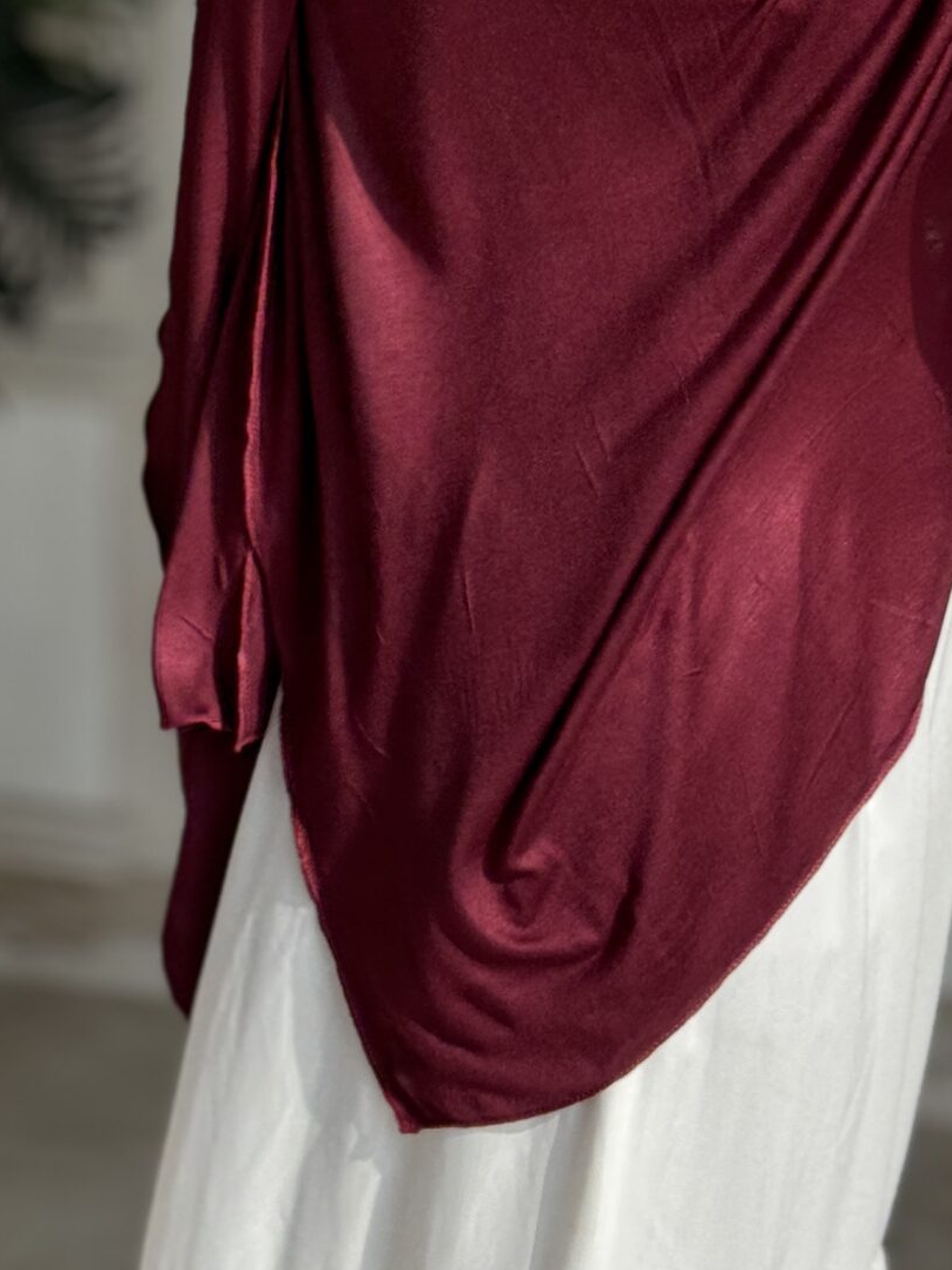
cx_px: 535
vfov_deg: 16.6
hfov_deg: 13.0
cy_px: -210
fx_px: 4182
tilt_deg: -4.7
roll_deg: +0.1
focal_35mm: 114
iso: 64
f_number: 1.78
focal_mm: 6.76
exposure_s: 1/1458
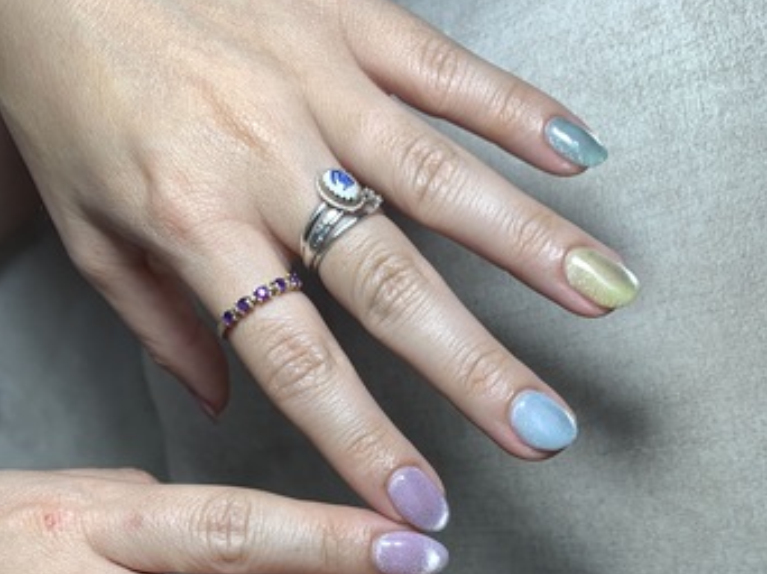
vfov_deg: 38.6
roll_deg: +39.4
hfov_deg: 52.7
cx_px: 385
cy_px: 484
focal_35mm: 35
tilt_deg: -32.1
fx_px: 775
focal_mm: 4.25
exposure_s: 1/100
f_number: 1.8
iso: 40
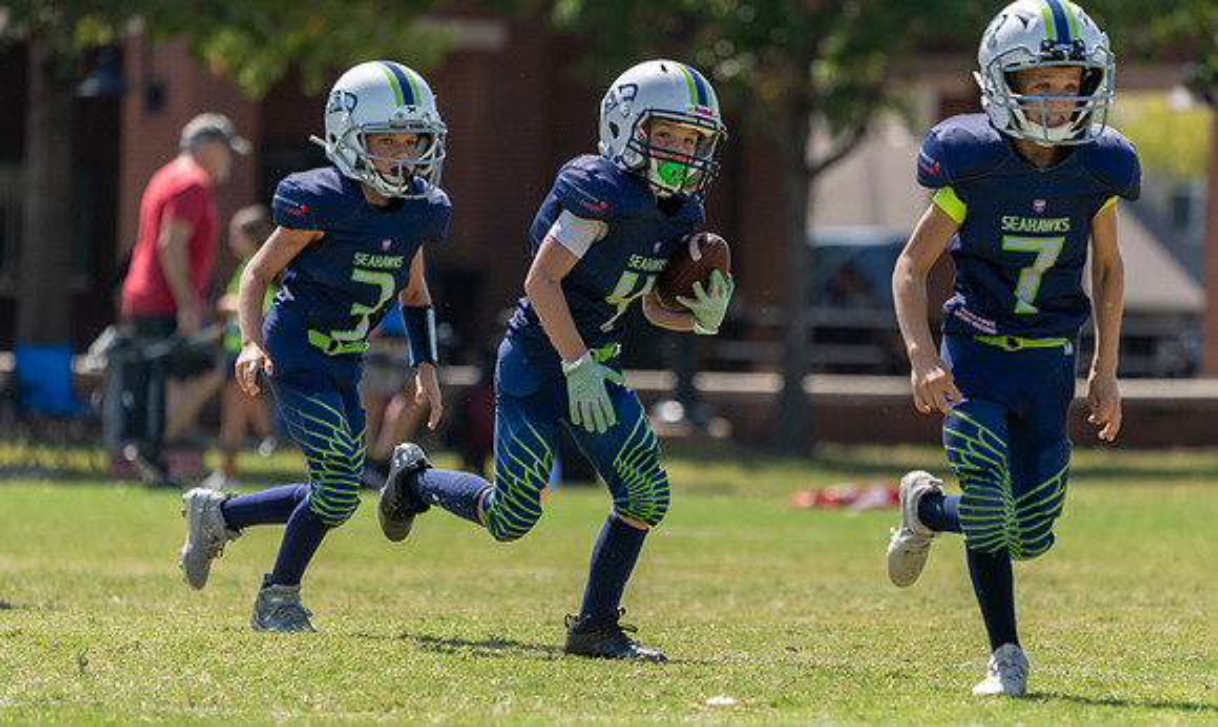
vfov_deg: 3.3
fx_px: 12546
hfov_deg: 5.6
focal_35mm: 383
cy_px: 474
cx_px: 710
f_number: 5.6
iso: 320
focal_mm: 318
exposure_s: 1/1250
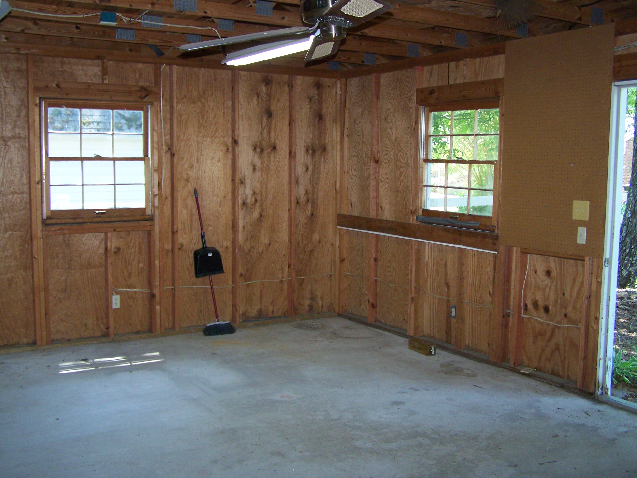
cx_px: 318
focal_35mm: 38
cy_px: 239
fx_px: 699
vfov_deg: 37.7
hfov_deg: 49.0
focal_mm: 6.3
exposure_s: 1/60
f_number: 2.8
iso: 160
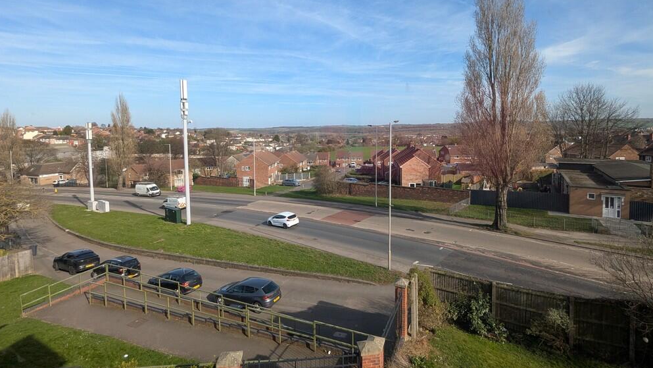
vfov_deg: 60.5
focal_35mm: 18
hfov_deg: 92.6
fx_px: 312
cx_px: 331
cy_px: 145
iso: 50
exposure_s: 1/894
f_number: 2.2
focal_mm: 2.35
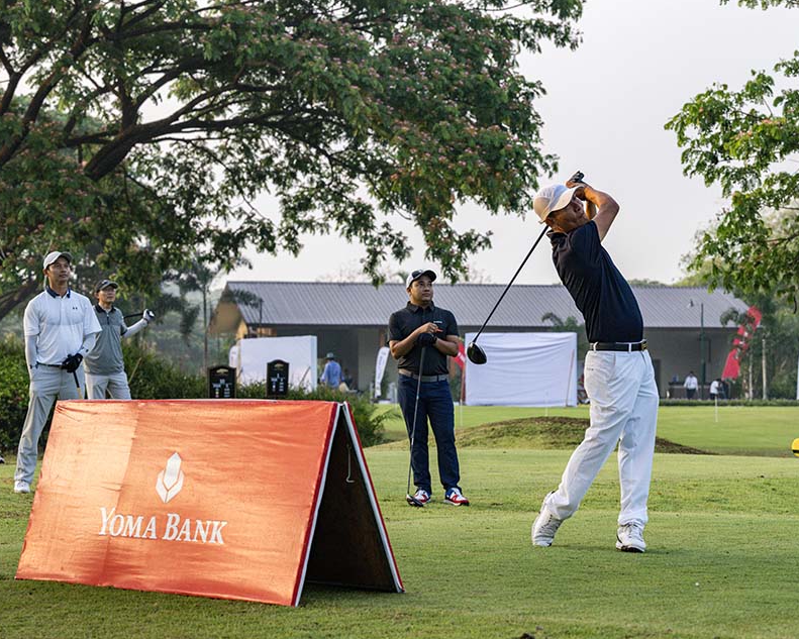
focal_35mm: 107
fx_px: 2531
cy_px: 317
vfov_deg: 14.4
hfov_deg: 17.9
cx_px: 471
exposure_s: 1/1600
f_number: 5.6
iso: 2500
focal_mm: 94
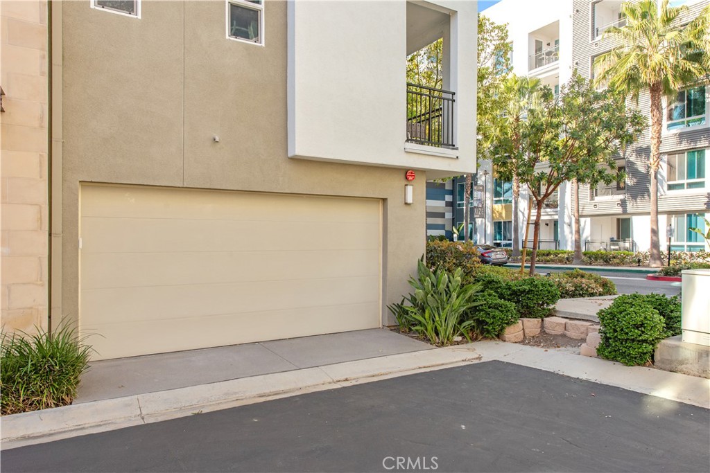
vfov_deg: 53.1
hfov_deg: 73.7
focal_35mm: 24
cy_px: 236
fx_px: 473
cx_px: 355
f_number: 8
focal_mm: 24
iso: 280
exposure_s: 1/250
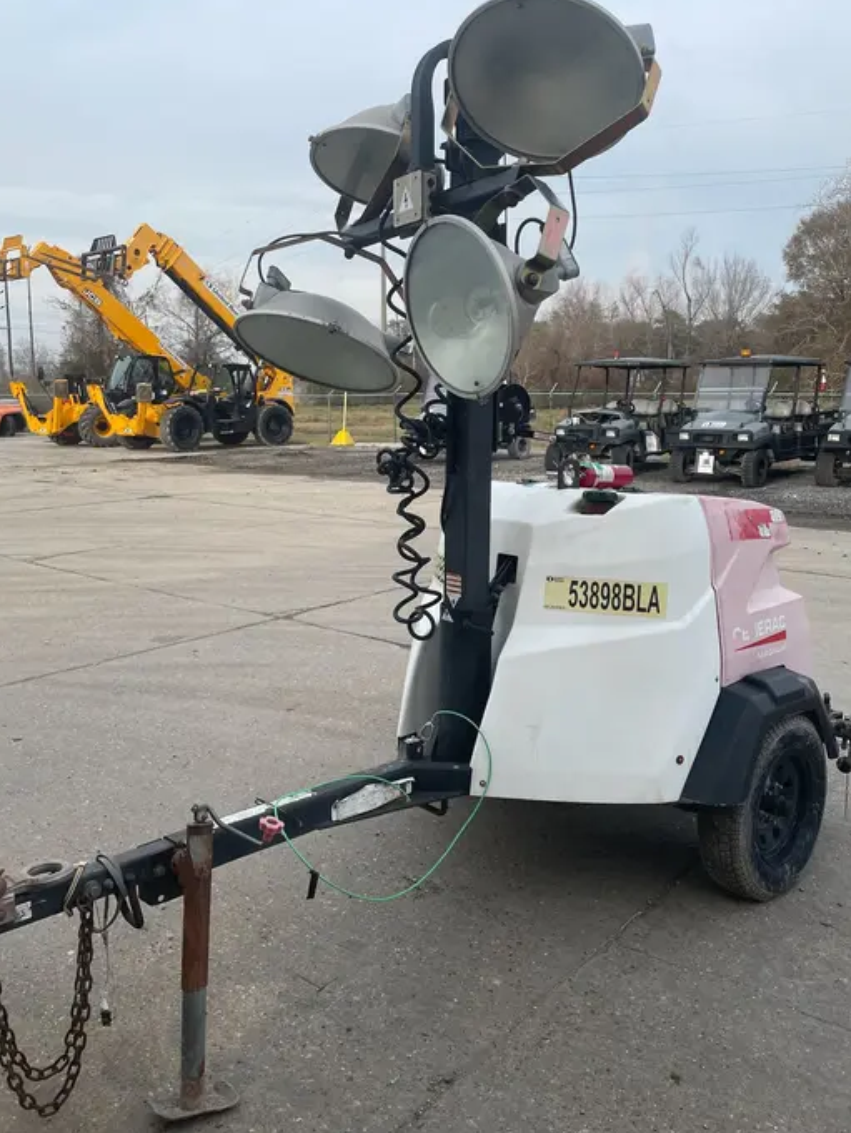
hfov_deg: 49.8
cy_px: 527
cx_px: 431
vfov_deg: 63.4
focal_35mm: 28
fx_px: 918
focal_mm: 4.2
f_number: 1.6
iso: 32
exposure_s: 1/1642
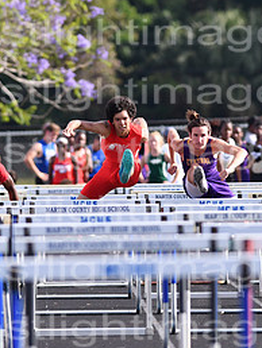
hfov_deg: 1.5
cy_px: 183
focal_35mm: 972
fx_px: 9793
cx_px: 123
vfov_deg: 2.0
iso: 400
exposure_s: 1/3200
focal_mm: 300
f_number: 4
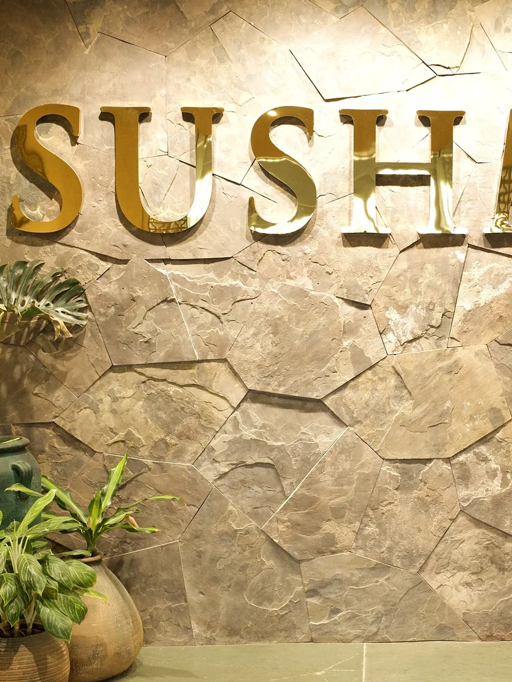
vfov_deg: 35.5
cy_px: 340
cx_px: 401
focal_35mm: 54
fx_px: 1064
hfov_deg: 26.6
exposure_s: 1/125
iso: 2000
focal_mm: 24.8
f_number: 4.5
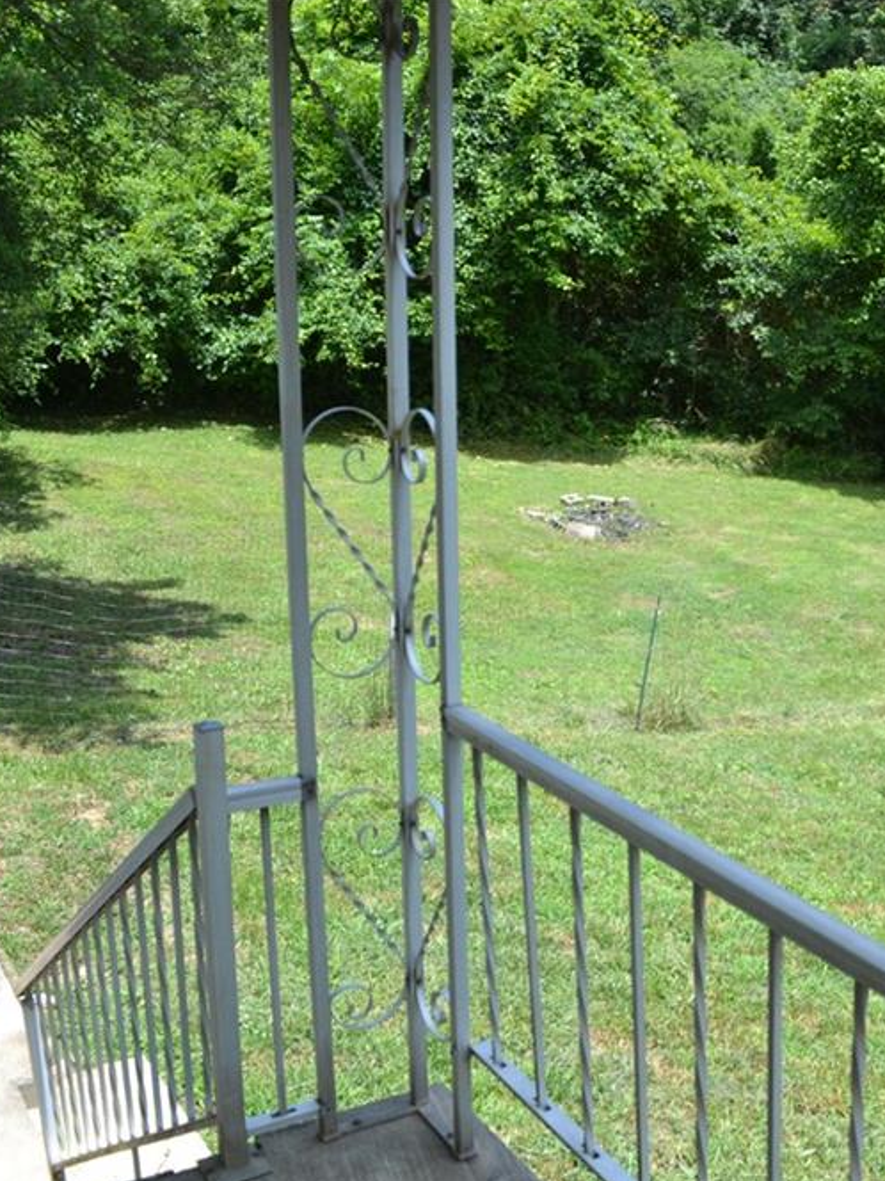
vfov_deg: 46.8
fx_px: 1364
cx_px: 743
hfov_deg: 34.5
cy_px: 601
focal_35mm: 40
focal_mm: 18
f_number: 6.3
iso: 100
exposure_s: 1/160
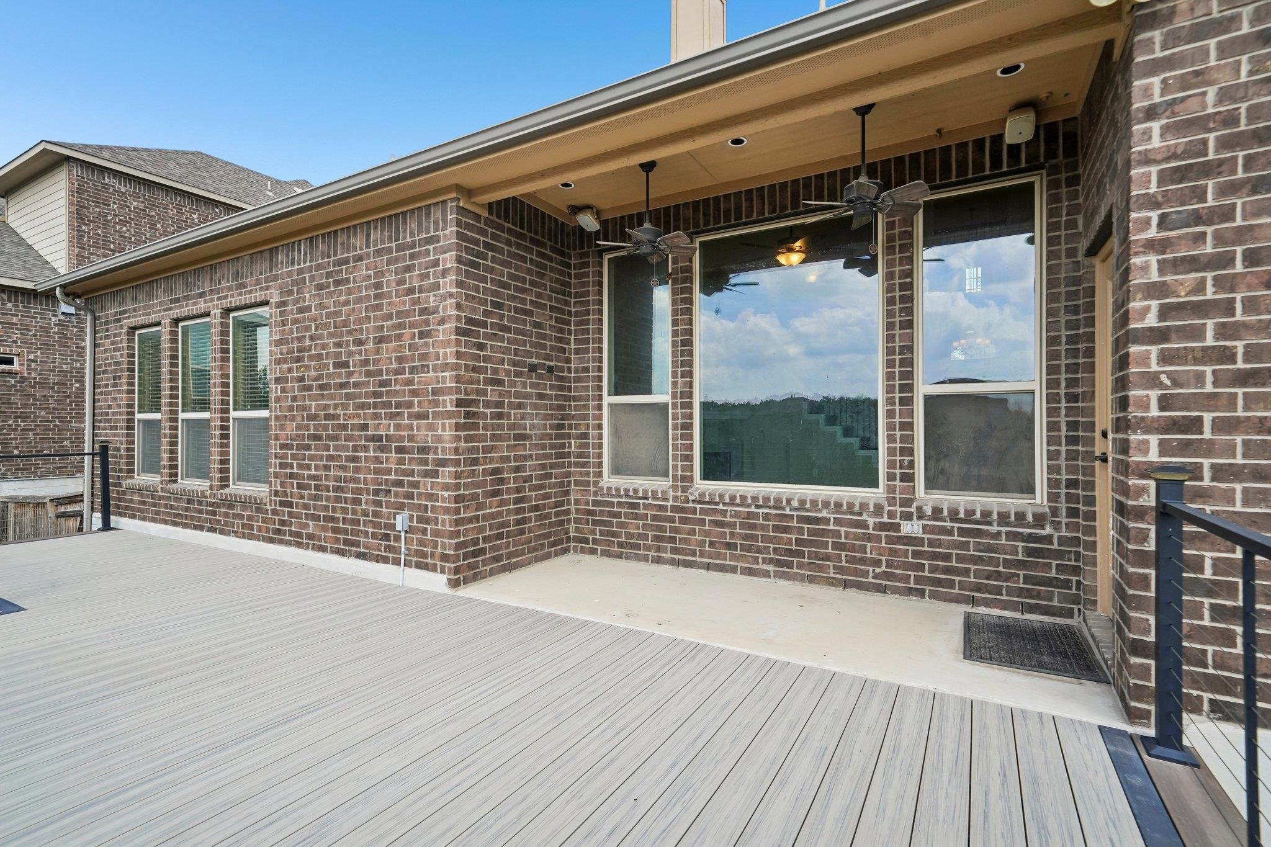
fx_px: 565
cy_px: 424
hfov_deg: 96.7
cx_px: 636
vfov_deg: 73.7
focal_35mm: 16
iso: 500
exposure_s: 1/640
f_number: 8
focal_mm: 16
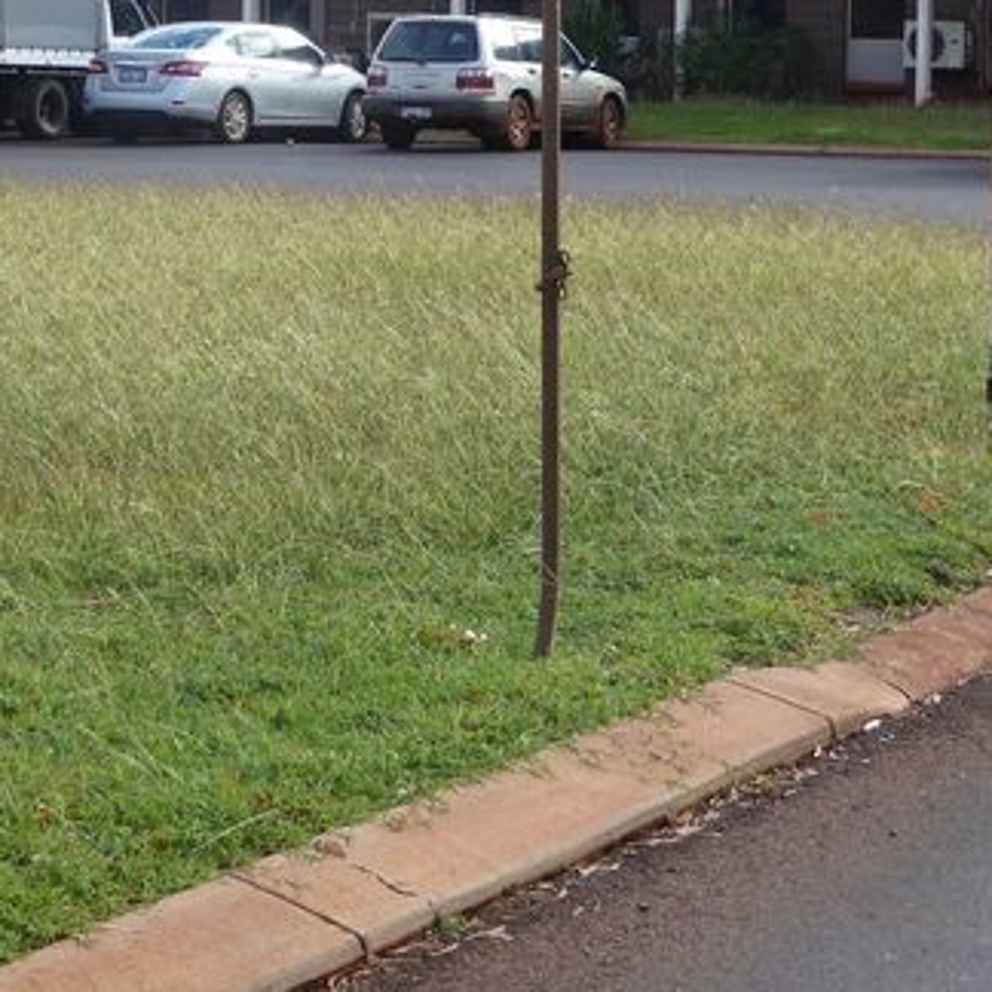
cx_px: 383
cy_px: 254
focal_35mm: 107
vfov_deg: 16.2
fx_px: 3469
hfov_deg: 16.3
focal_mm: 8.4
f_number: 4
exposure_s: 1/250
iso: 80
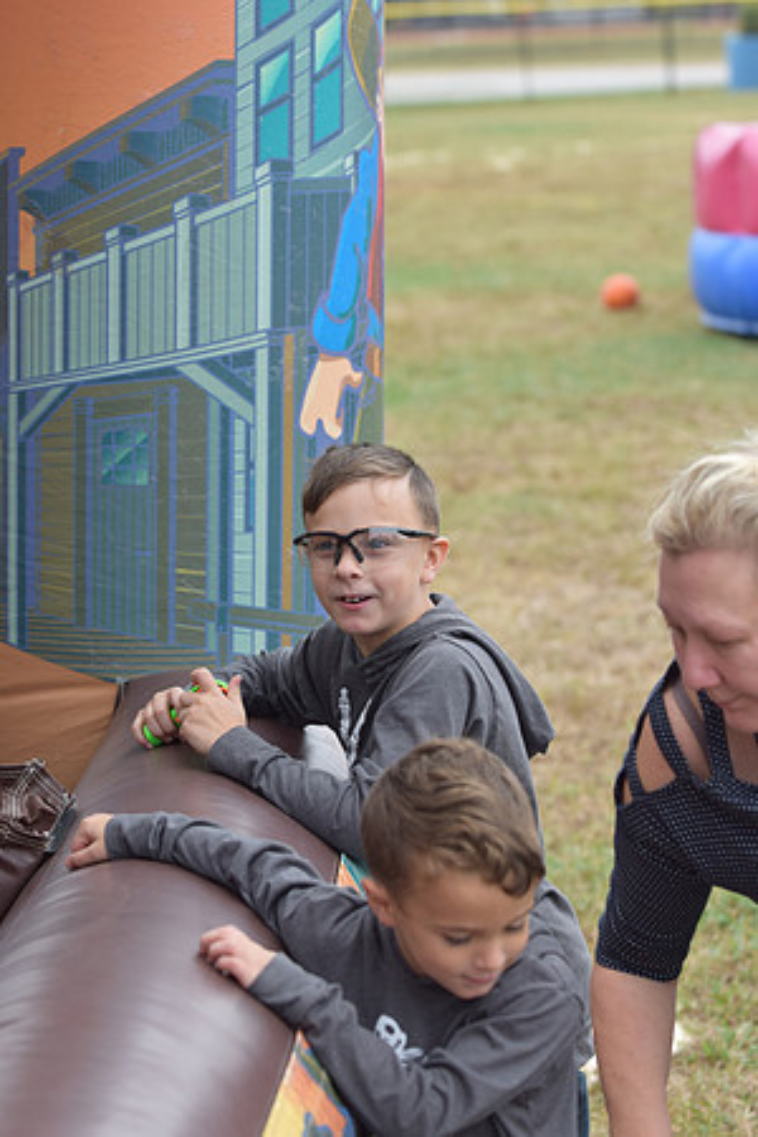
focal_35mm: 117
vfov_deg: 17.5
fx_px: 3695
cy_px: 568
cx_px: 379
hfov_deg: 11.7
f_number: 3.5
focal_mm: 78
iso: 200
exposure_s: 1/400
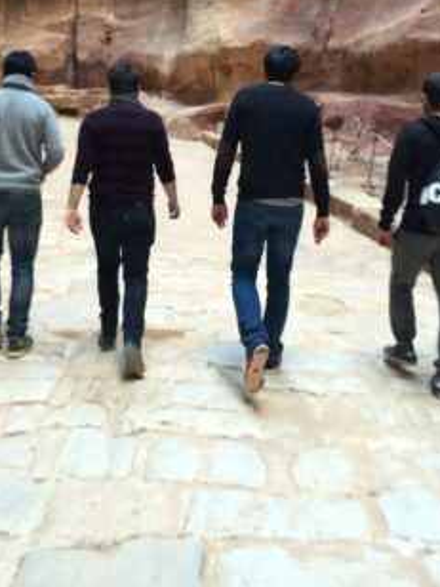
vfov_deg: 36.1
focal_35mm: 52
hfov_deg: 28.0
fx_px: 881
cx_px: 192
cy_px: 153
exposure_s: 1/30
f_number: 2.2
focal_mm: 4.12
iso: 200
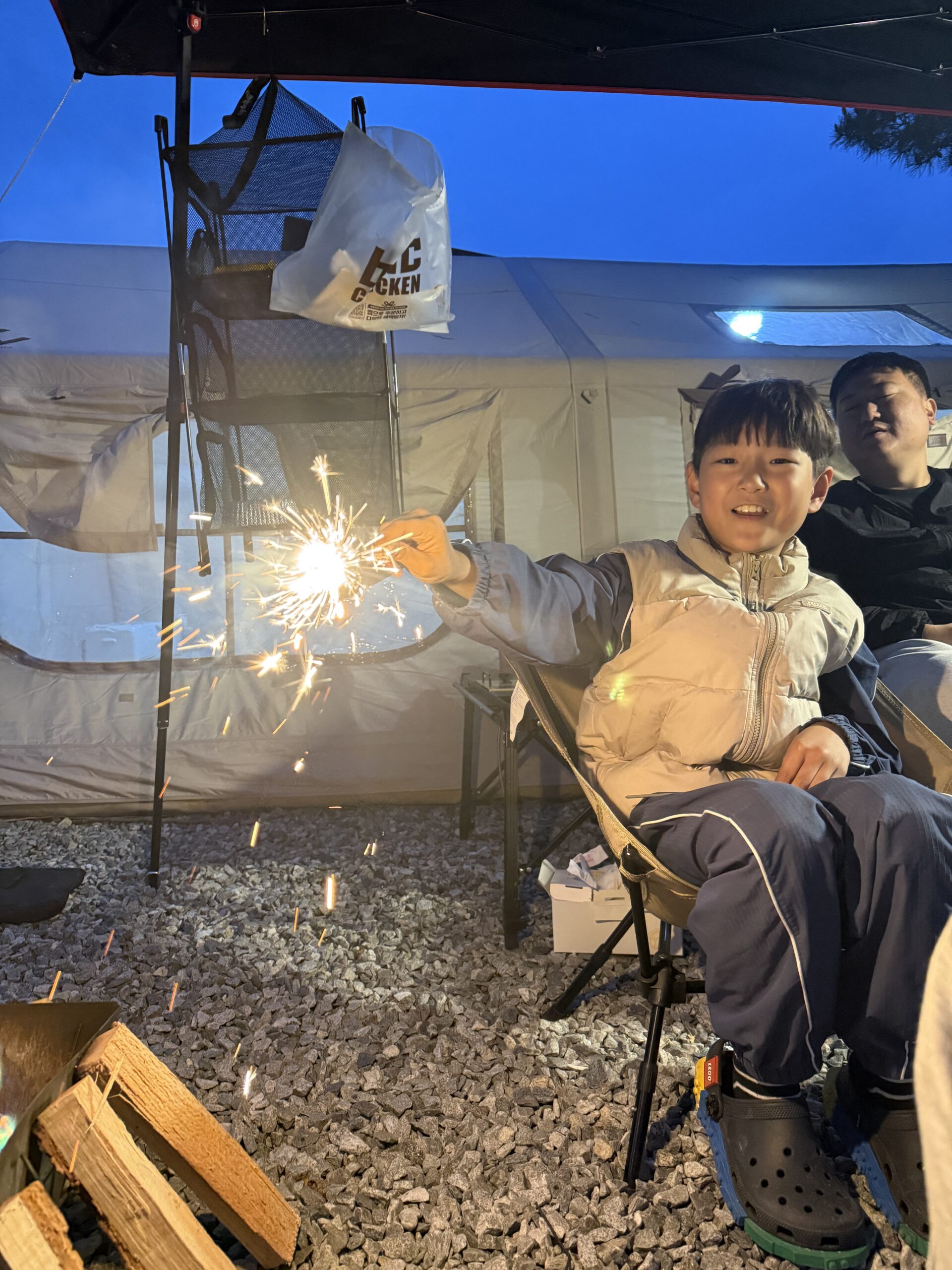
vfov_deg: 71.6
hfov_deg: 56.8
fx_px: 880
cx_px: 476
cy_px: 635
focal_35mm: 24
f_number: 1.78
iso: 400
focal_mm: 6.76
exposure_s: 1/52
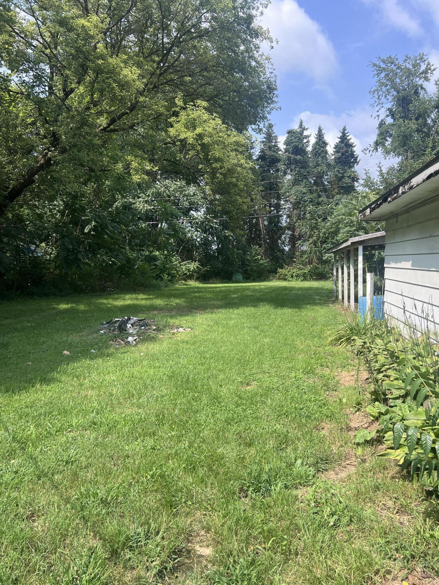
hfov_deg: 53.1
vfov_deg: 67.3
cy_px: 292
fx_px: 440
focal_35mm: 26
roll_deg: -1.8
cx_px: 220
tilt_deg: -5.3
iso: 50
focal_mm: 5.7
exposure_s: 1/1645
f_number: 1.5
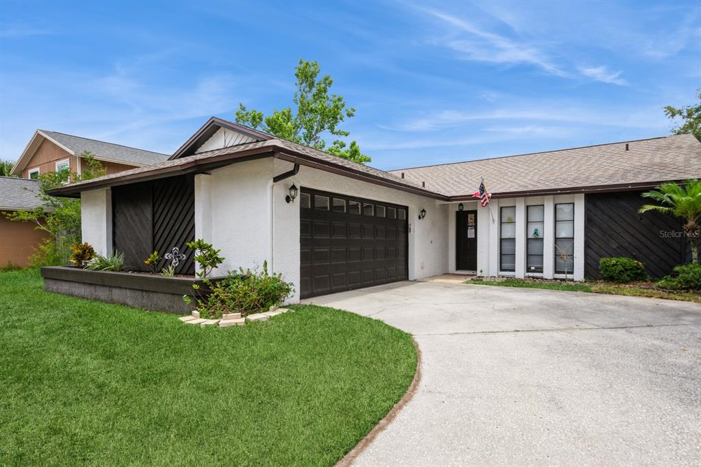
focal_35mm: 20
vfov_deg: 63.2
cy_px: 234
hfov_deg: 85.4
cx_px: 350
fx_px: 380
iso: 200
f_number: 8
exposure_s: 1/500
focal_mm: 13
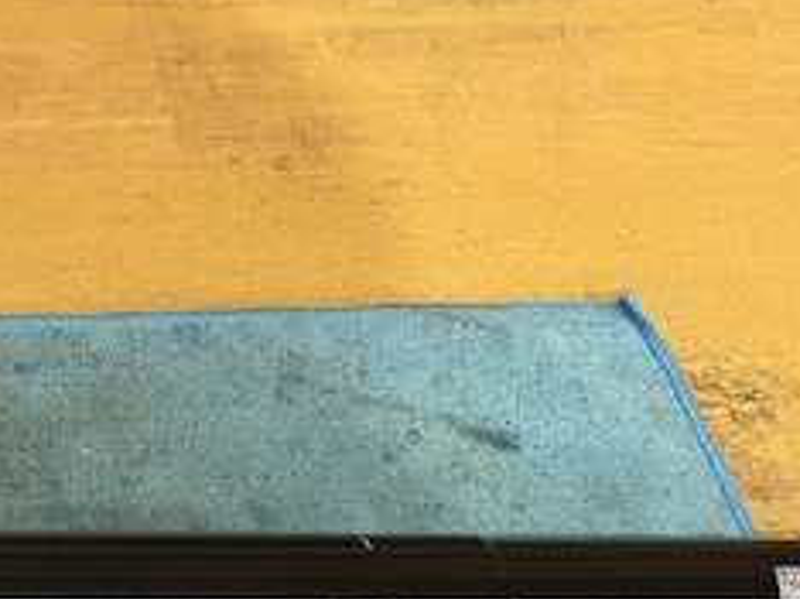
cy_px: 517
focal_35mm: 89
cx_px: -342
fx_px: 2055
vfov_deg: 16.4
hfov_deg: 19.6
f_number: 1.6
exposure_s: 1/40
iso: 400
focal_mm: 5.1
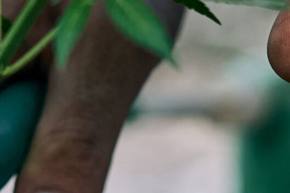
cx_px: 189
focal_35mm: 243
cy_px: 49
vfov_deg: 5.6
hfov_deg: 8.5
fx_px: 1957
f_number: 2.8
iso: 800
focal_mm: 50
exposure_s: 1/320
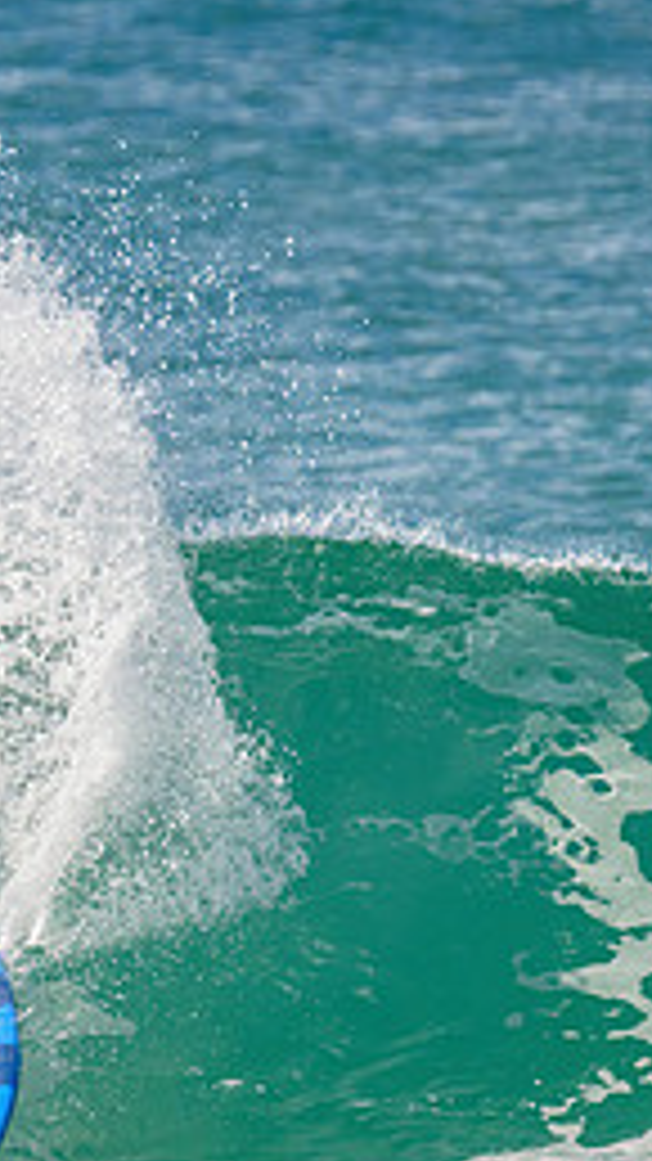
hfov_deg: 0.8
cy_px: 807
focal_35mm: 1614
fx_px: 49639
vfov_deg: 1.3
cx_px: -534
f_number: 10
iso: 720
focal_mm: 530
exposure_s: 1/2000
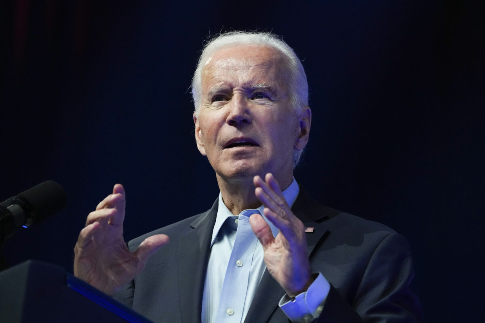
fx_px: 3125
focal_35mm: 232
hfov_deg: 8.9
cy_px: 162
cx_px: 242
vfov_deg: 5.9
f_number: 5.6
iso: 4000
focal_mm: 232
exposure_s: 1/250
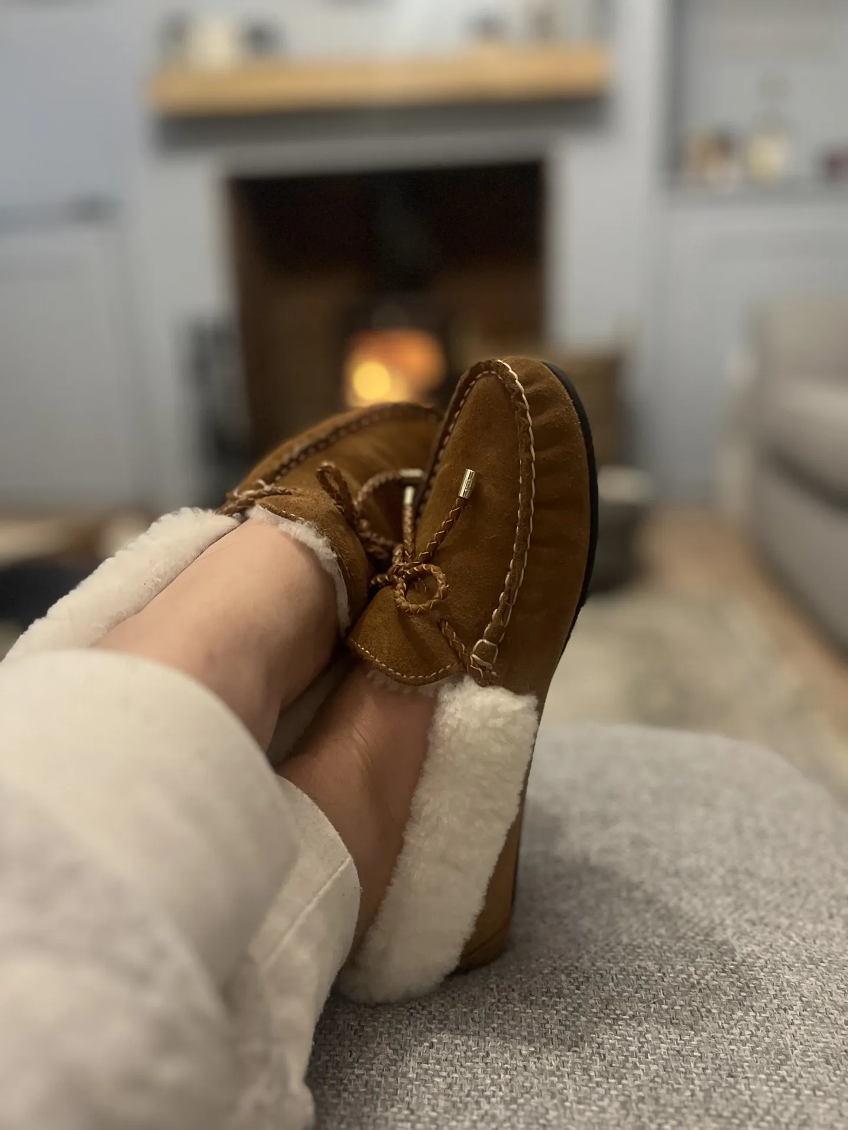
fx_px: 849
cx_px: 424
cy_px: 565
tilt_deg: -17.4
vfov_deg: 67.3
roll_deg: +3.0
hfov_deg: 53.1
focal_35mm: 26
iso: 500
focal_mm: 5.1
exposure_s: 1/40
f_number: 1.6
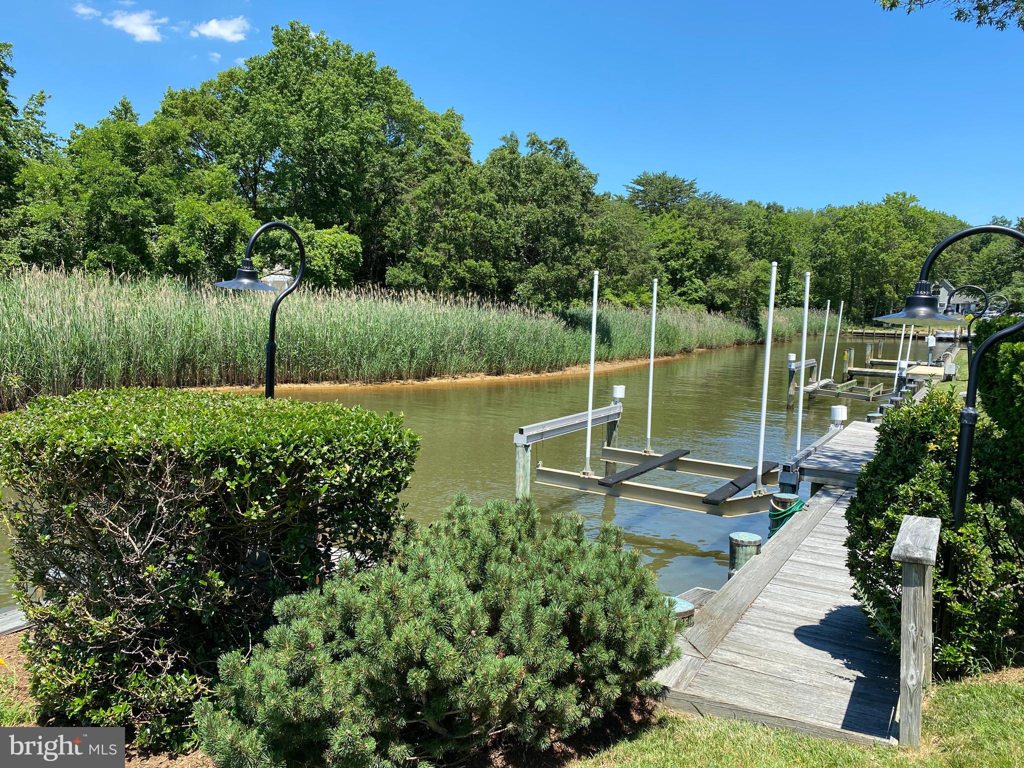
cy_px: 384
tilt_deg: -6.6
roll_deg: -2.2
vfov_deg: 53.1
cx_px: 512
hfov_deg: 67.3
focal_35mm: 26
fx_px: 769
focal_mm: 4.25
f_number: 1.8
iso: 32
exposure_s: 1/1395
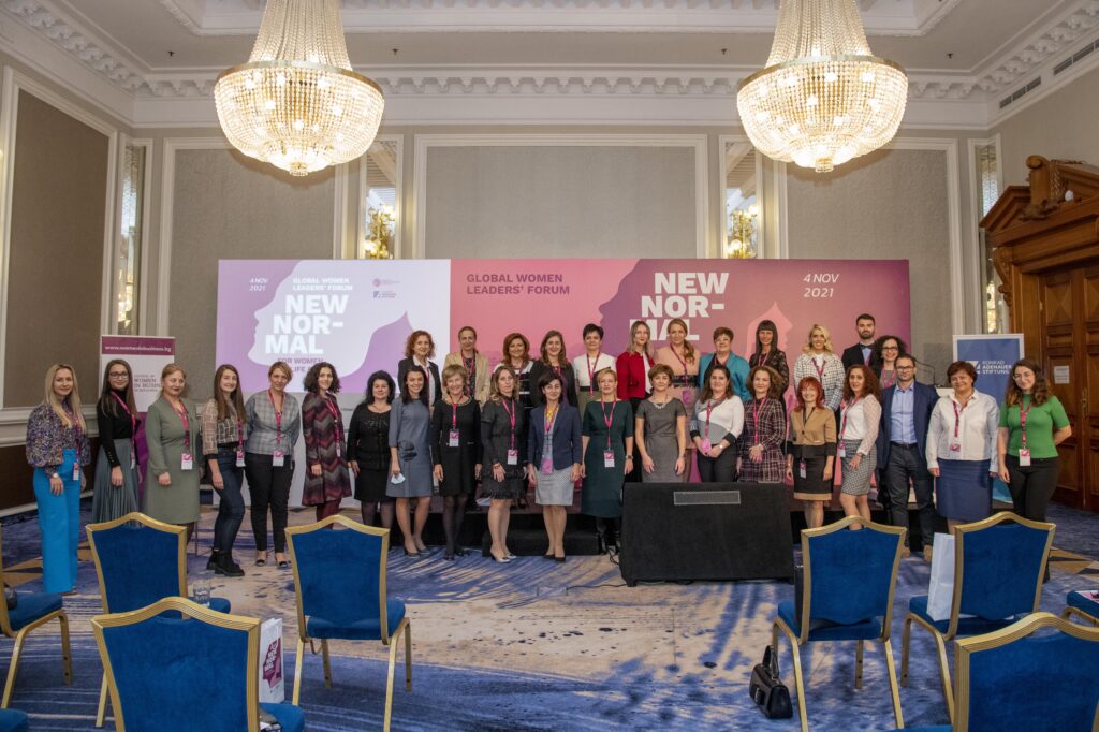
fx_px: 732
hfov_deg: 73.8
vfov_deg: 53.1
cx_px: 550
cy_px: 366
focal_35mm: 24
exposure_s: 1/160
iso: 2000
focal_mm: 24
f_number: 5
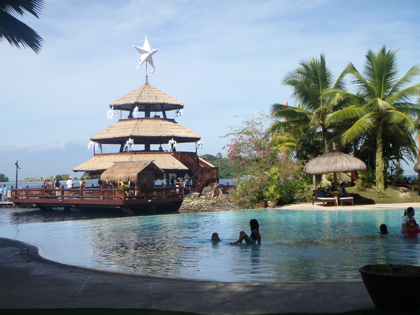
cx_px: 210
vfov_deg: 29.7
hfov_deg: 38.9
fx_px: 595
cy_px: 158
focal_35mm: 49
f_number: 5.6
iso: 80
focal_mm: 8.89
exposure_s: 1/400
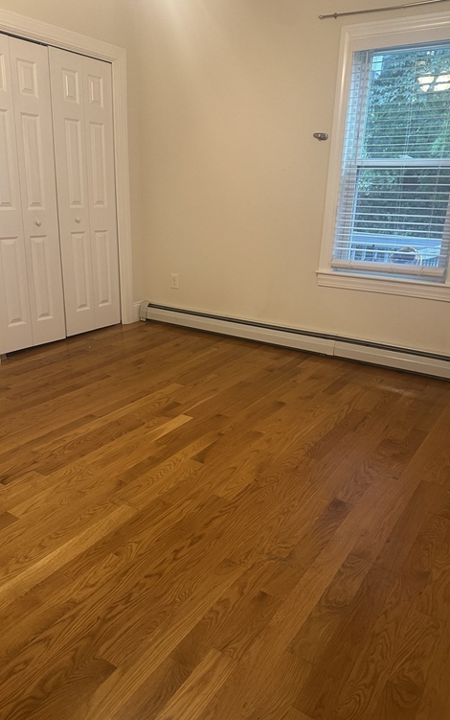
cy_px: 361
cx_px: 216
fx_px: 510
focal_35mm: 26
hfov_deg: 47.6
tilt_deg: -18.2
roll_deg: -1.8
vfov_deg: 70.4
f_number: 1.78
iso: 320
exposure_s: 1/60
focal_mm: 6.86
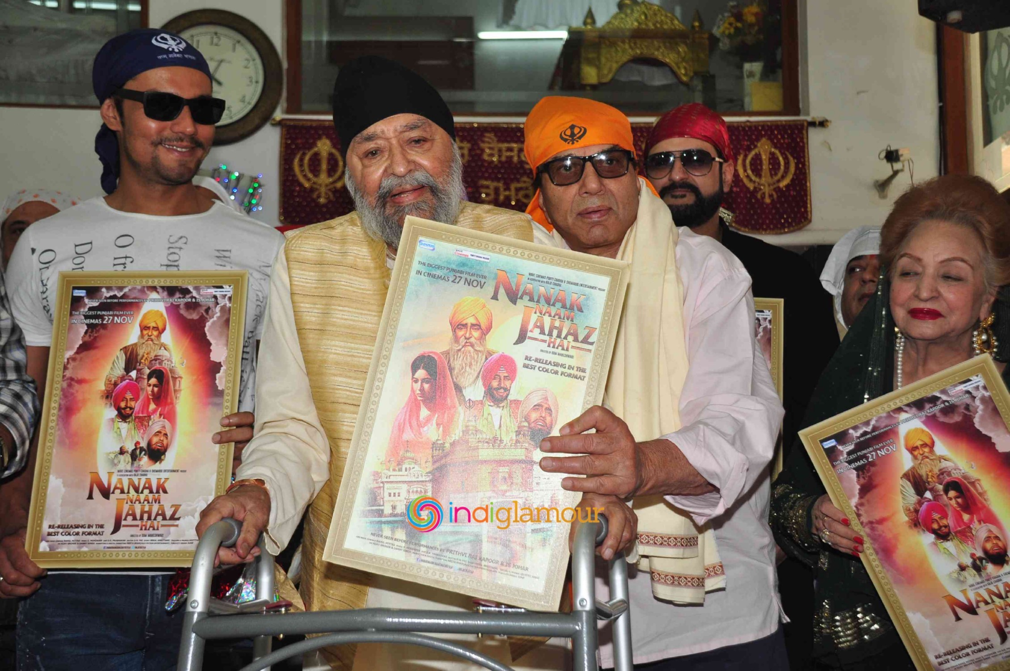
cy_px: 336
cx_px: 505
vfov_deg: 28.0
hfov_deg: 41.2
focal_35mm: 48
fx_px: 1345
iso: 400
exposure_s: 1/160
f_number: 5.6
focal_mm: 32
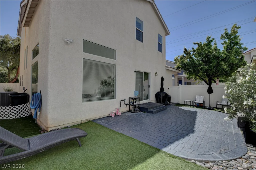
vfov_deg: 77.3
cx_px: 128
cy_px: 85
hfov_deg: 100.4
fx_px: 107
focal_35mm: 15
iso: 400
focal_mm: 10
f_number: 9
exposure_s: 1/800
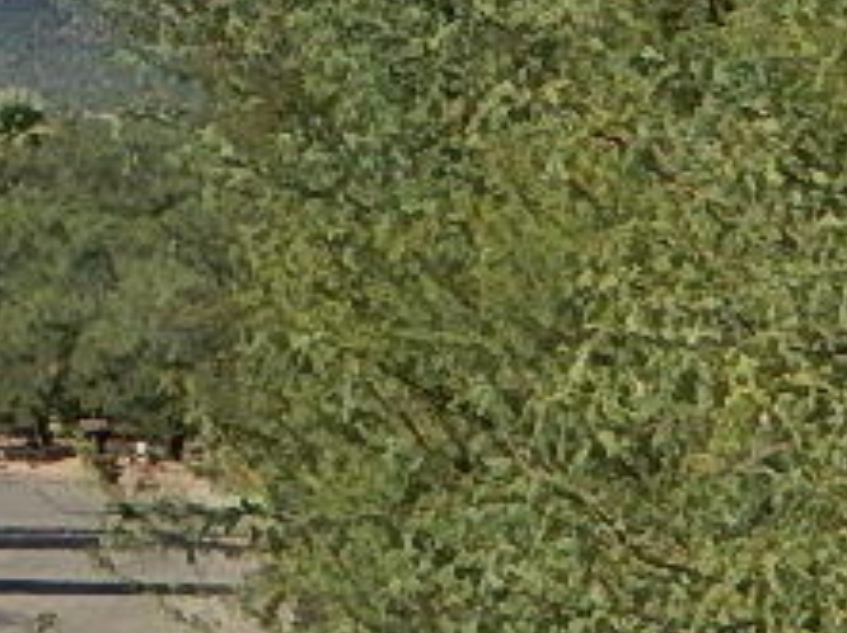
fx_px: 12881
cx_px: -1831
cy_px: -1033
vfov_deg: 2.8
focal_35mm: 527
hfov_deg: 3.7
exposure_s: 1/800
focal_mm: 13.1
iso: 125
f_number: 4.9
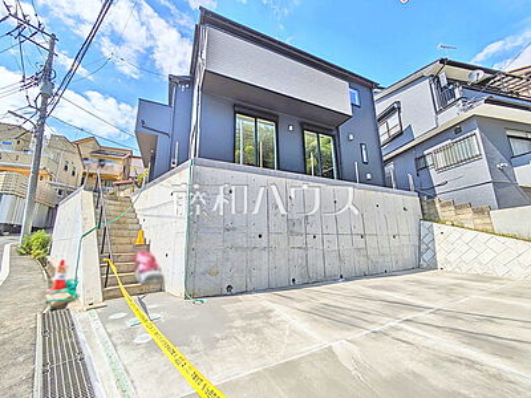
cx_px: 266
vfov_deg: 85.7
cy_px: 199
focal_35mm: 14
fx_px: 215
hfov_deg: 102.1
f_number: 2.2
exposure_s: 1/2092
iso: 50
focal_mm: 1.83
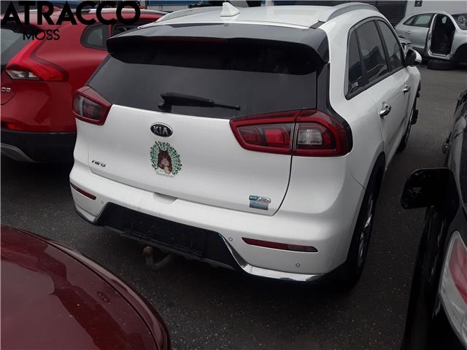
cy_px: 175
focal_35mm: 28
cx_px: 234
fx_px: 378
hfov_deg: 63.4
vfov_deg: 49.7
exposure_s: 1/824
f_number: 1.9
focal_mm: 2.91
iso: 40
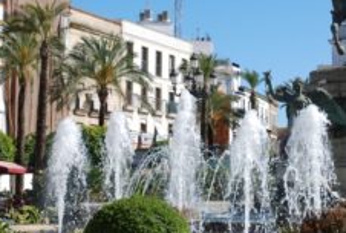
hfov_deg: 21.1
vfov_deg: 14.3
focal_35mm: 96
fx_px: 926
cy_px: 82
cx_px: 220
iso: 100
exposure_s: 1/250
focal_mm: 29
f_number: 8
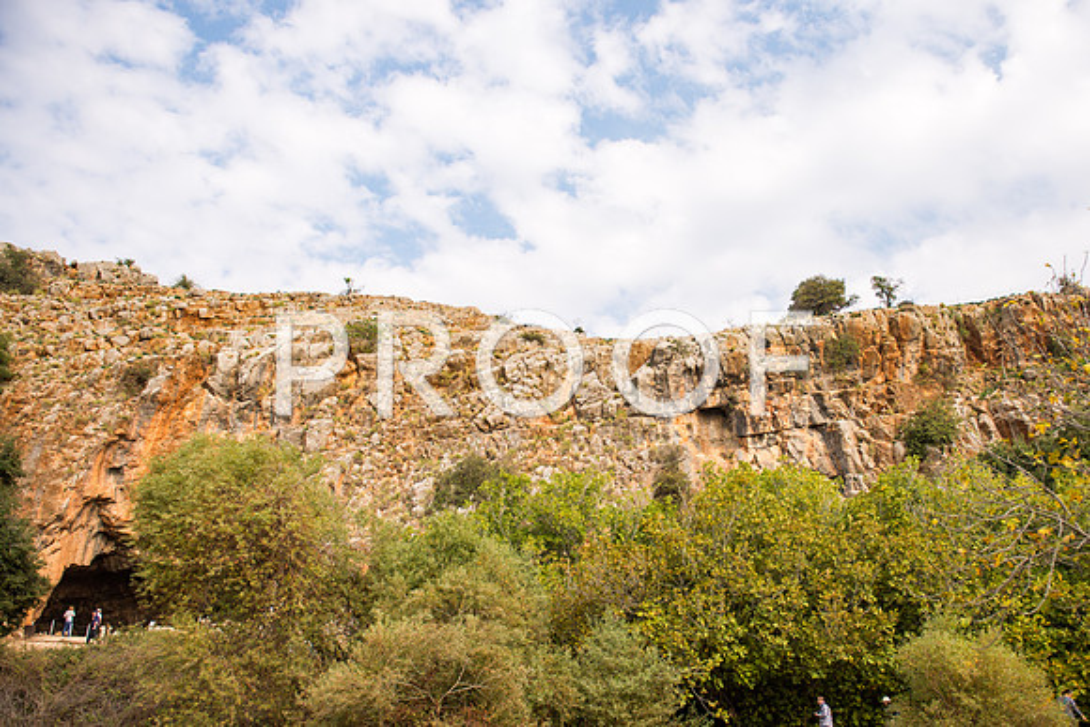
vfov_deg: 47.4
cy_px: 413
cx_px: 619
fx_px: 825
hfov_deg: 66.6
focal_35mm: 27
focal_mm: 24
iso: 100
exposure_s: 1/1000
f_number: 2.8
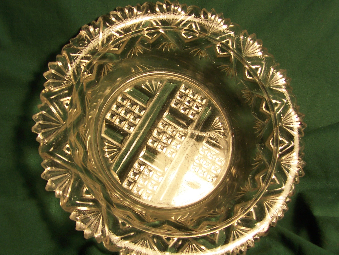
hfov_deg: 50.1
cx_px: 170
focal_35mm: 37
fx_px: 362
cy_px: 128
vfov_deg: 38.7
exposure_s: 1/60
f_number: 2.8
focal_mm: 5.6
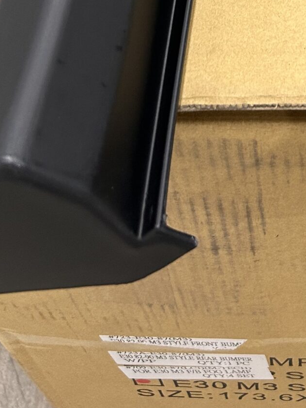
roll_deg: +3.4
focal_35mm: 79
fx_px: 931
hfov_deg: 18.2
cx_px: 310
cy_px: -192
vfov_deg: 21.2
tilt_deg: -44.2
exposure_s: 1/60
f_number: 1.5
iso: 160
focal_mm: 5.7
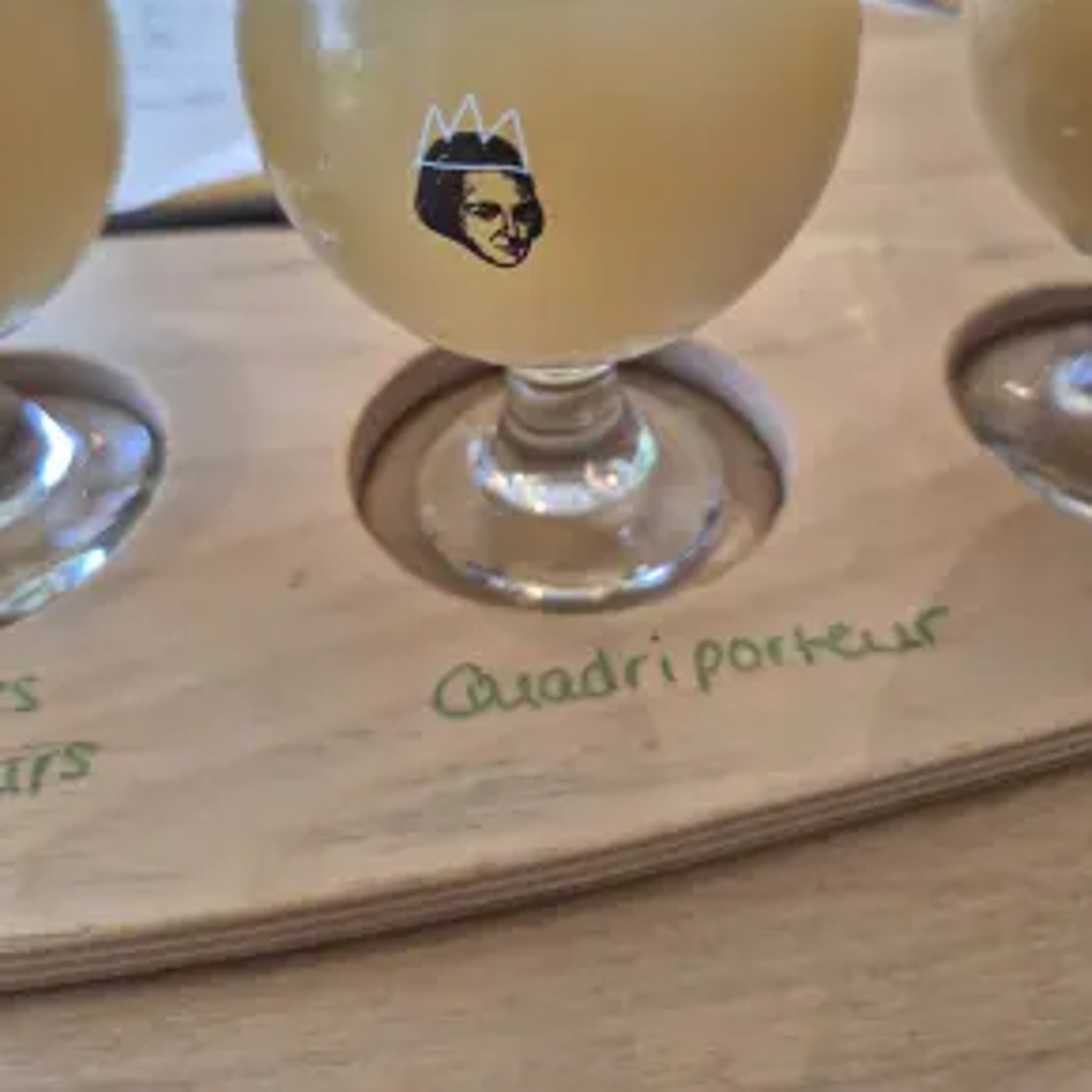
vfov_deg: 55.9
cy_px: 350
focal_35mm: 28
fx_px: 999
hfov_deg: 57.3
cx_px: 550
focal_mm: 5.4
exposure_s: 1/120
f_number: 1.8
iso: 160
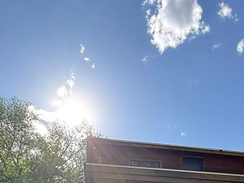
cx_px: 155
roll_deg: +0.9
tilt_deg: +4.7
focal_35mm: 46
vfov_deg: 25.1
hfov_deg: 40.9
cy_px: 265
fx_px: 324
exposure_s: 1/1033
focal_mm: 2.22
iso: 64
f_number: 2.2
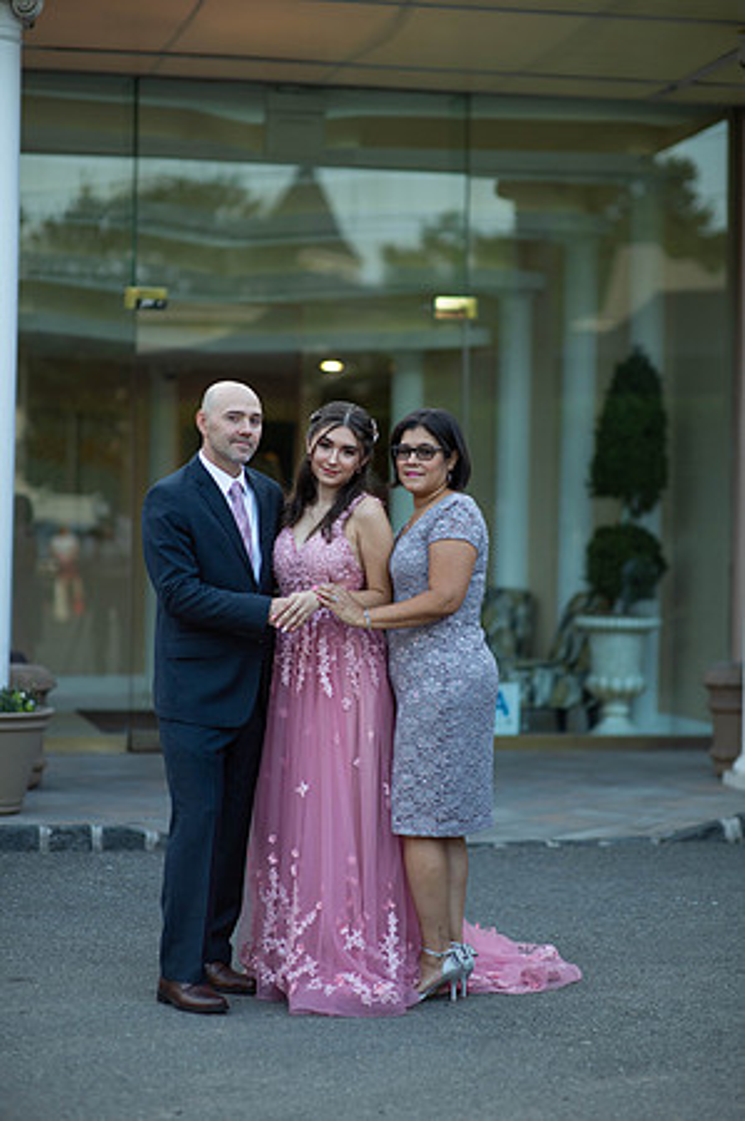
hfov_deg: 16.0
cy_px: 560
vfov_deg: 23.9
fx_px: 2644
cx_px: 372
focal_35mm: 85
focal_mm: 85
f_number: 2
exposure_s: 1/800
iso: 250
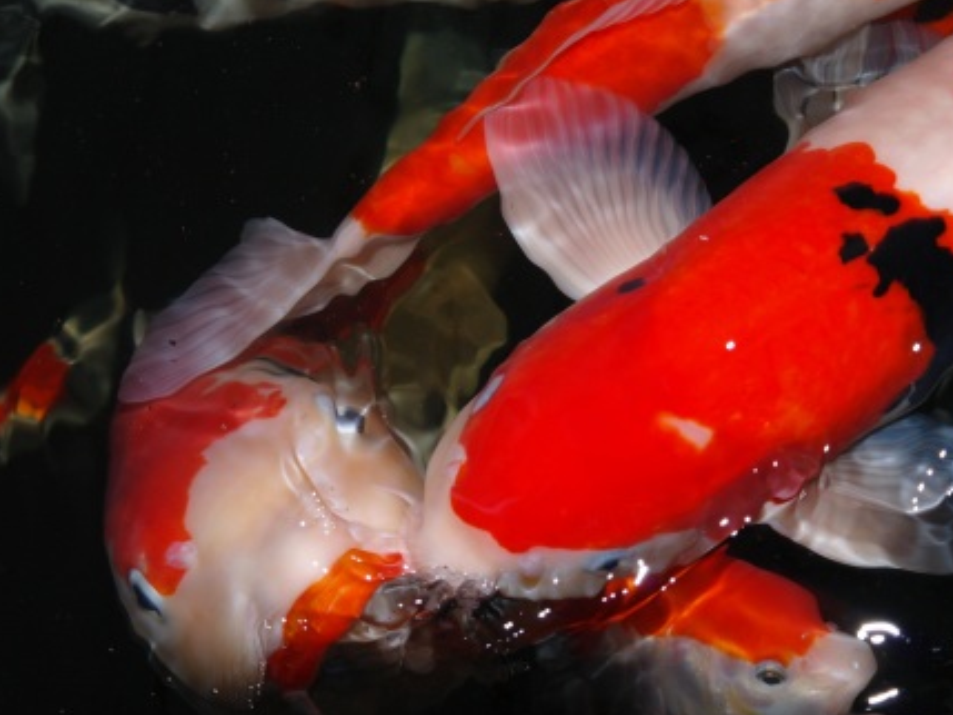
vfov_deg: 21.0
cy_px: 374
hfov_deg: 27.7
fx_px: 1928
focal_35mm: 70
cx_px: 411
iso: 400
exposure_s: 1/45
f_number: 5
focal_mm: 40
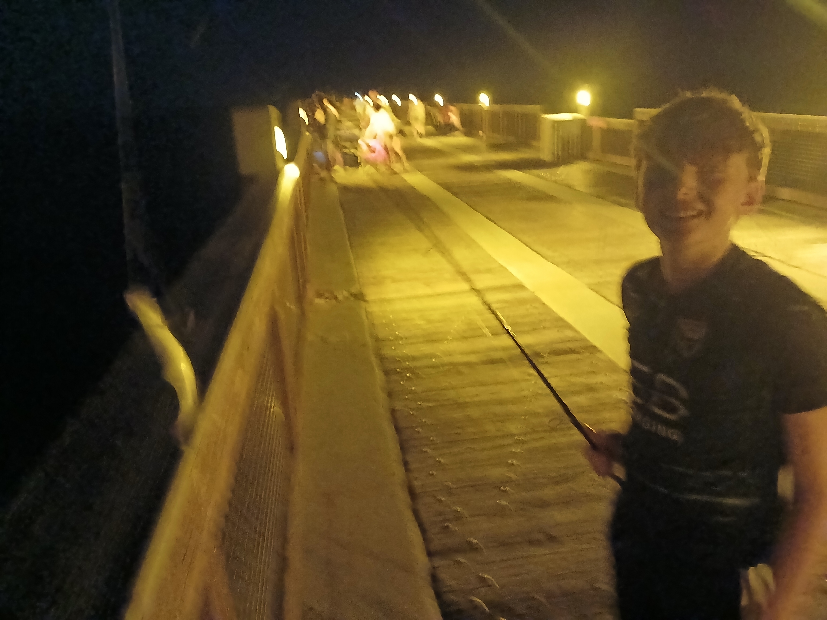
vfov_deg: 53.1
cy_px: 310
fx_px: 621
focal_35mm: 26
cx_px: 414
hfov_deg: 67.3
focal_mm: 3.98
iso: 2500
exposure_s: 1/15
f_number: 1.8
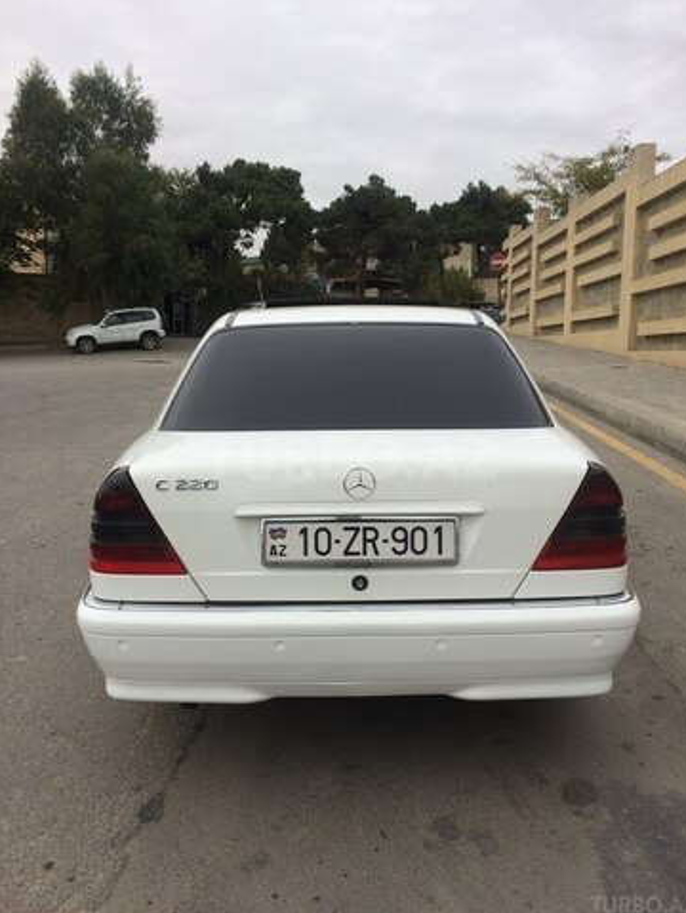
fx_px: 792
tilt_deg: -8.7
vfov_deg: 59.9
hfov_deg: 46.8
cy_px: 457
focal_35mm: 30
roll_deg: +0.2
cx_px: 351
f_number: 2.2
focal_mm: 4.15
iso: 32
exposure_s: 1/1642
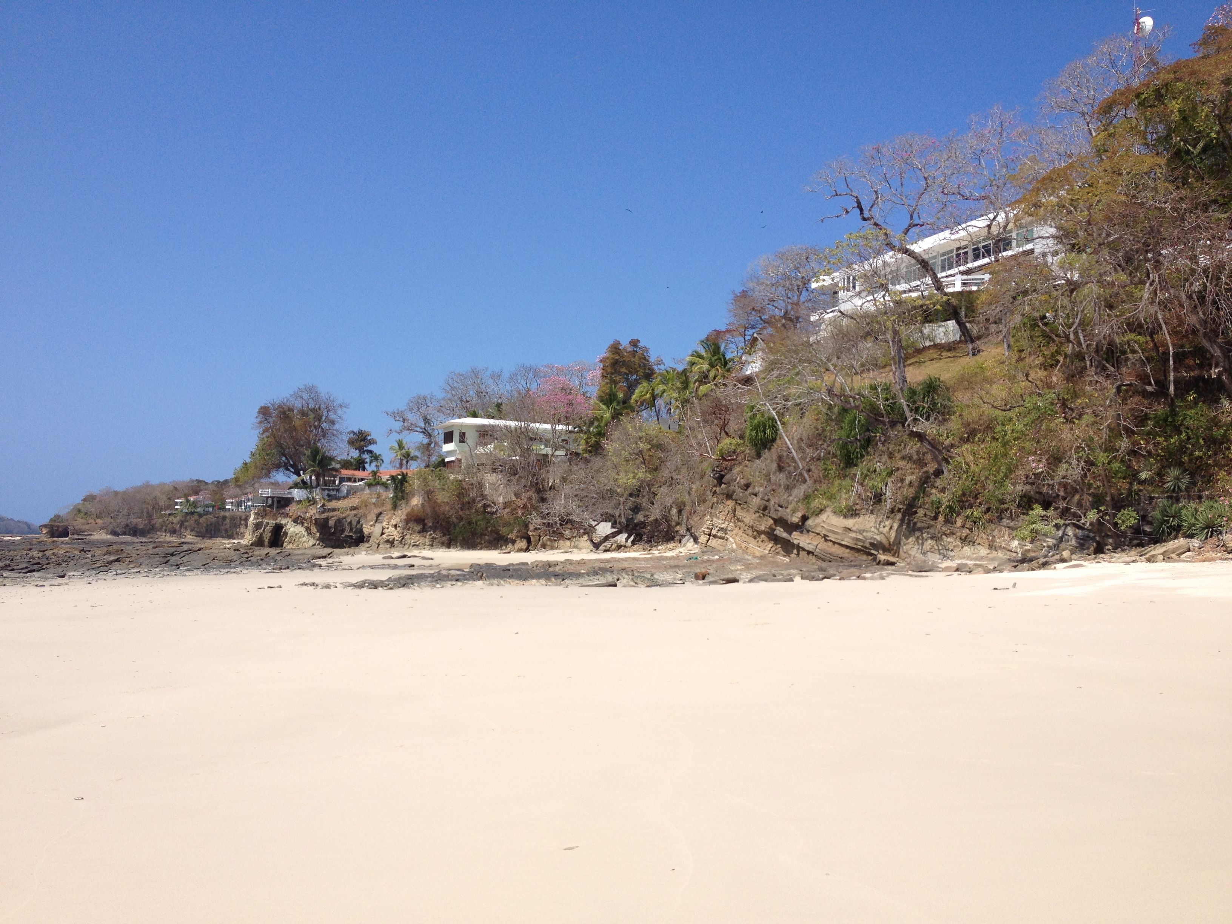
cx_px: 616
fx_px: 1246
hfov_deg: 52.6
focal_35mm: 35
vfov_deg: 40.7
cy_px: 462
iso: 50
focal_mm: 4.28
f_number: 2.4
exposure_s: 1/2304
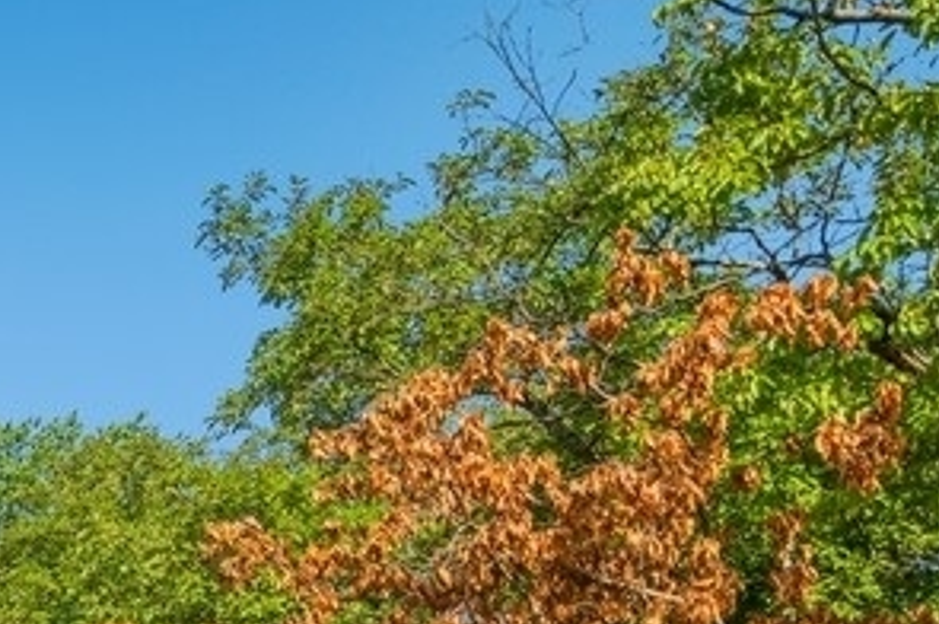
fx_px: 1433
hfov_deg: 26.2
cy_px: 923
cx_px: -477
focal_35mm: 55
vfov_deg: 21.0
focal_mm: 12
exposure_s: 1/800
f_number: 8
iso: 200
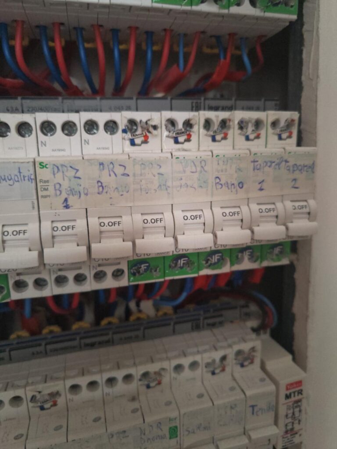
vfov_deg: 73.9
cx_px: 168
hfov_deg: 58.9
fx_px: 299
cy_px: 224
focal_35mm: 23
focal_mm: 5.4
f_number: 1.6
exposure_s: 1/34.1
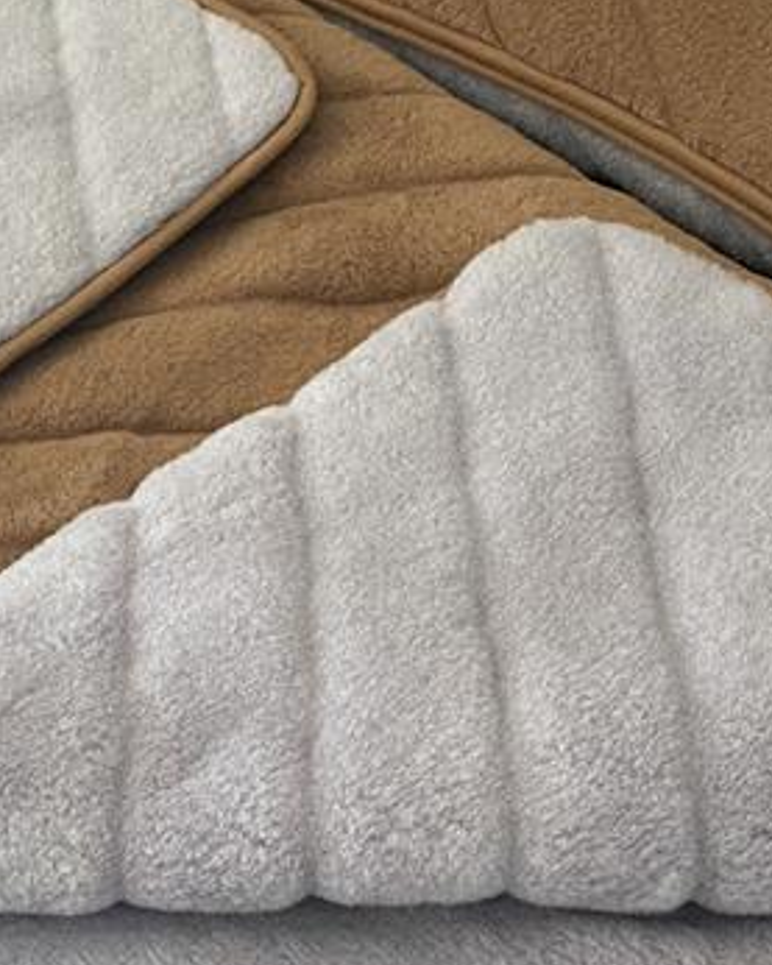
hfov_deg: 20.2
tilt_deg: -50.8
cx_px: 167
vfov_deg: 25.1
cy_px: 697
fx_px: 2141
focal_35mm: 75
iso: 125
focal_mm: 4.25
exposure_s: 1/60
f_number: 1.8
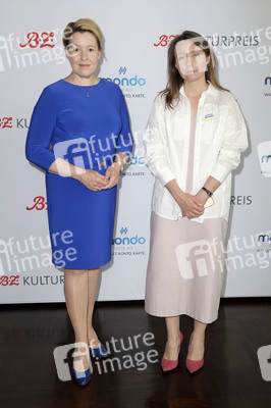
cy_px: 204
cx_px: 136
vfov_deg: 46.4
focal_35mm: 42
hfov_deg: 31.8
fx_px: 475
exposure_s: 1/250
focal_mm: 42
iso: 640
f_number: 5
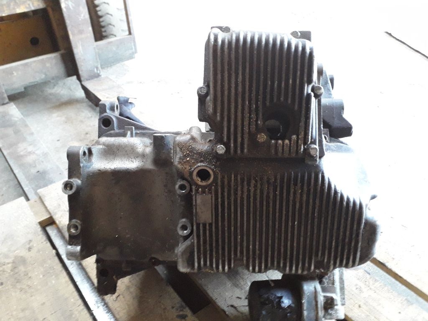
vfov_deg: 51.4
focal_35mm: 27
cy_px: 160
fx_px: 334
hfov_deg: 65.3
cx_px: 214
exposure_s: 1/25
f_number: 1.9
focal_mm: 3.6
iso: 320
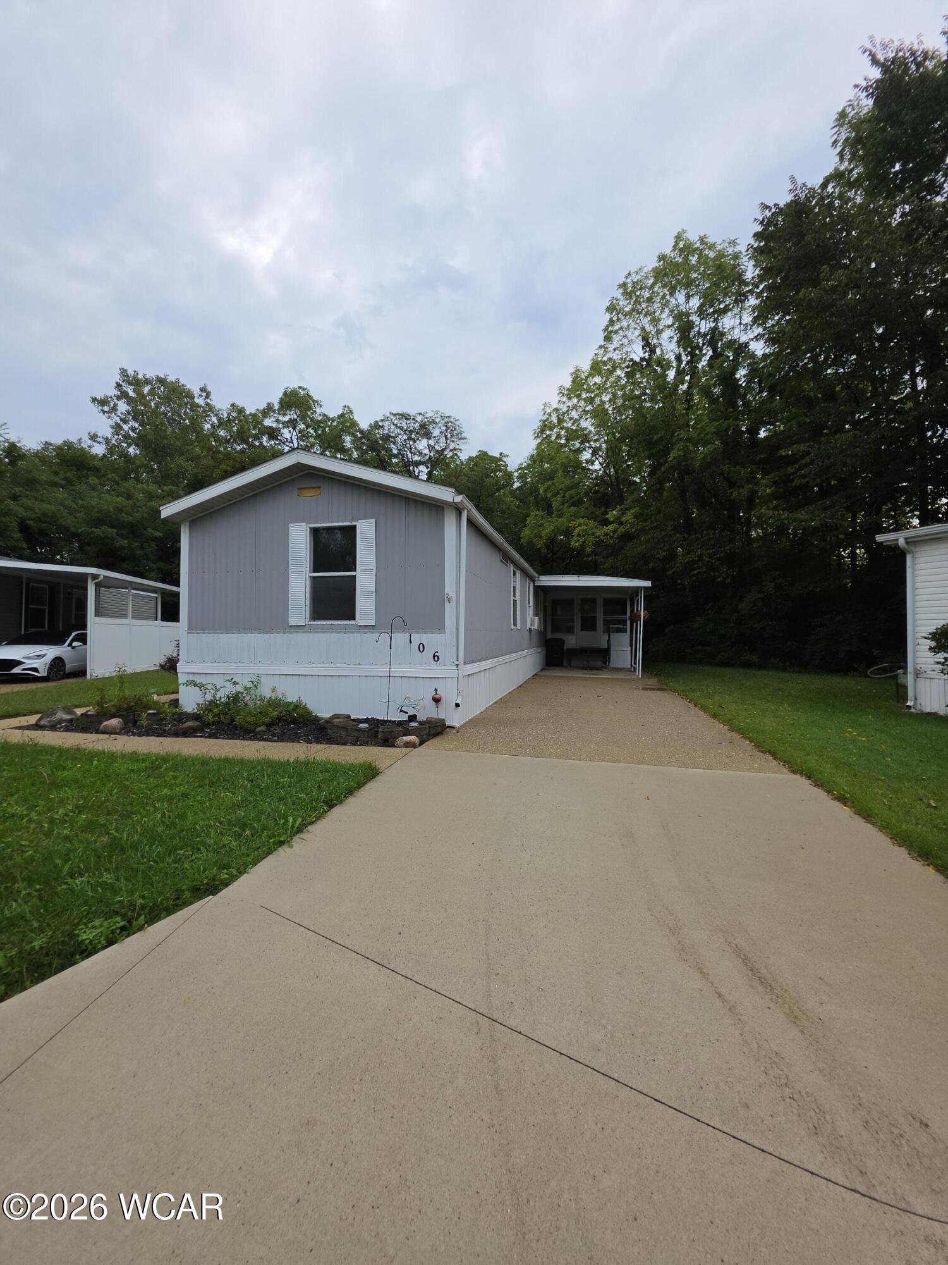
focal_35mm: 13
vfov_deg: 106.2
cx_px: 474
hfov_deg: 89.9
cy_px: 632
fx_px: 475
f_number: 1.9
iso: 32
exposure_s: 1/1550
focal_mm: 2.2
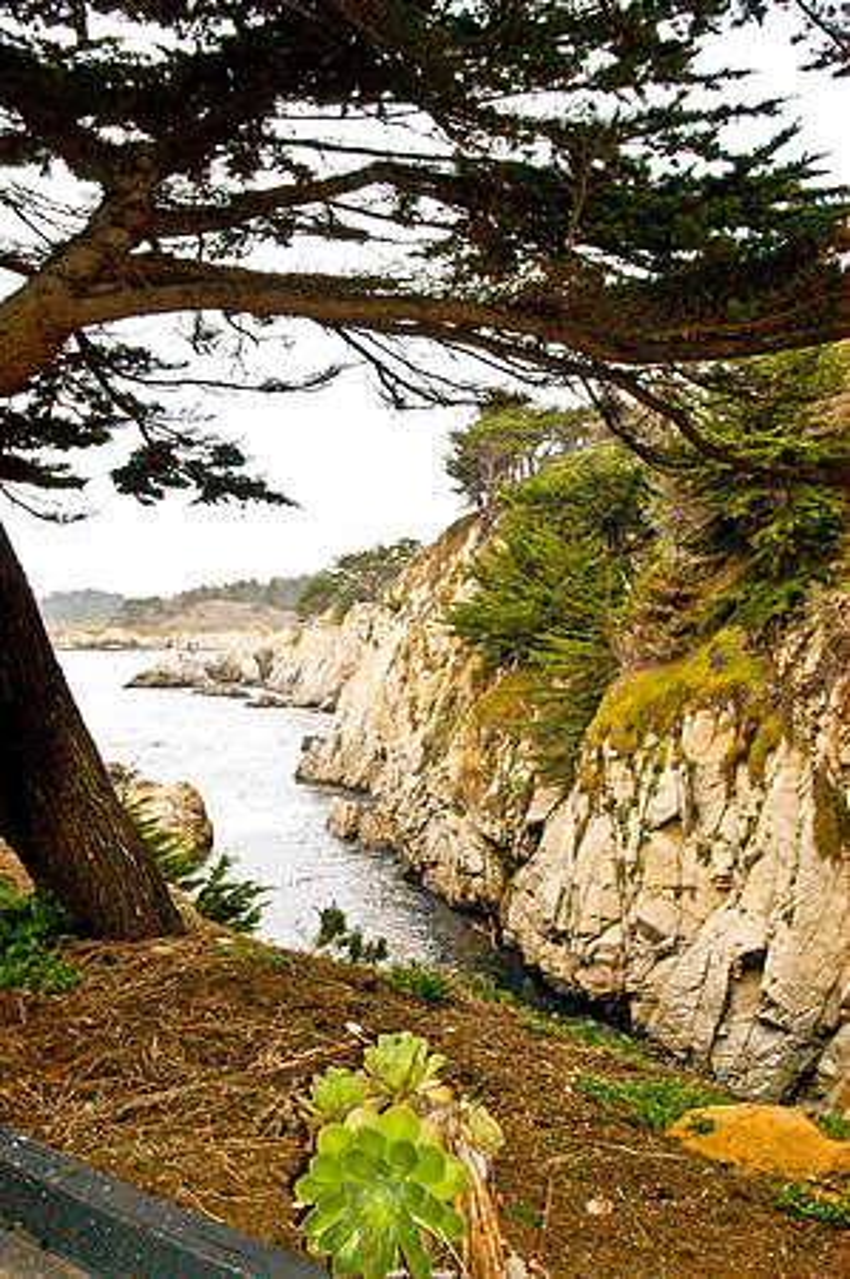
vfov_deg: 62.0
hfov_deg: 43.5
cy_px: 640
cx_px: 425
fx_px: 1065
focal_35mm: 30
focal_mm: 20
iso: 1600
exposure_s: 1/180
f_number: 11
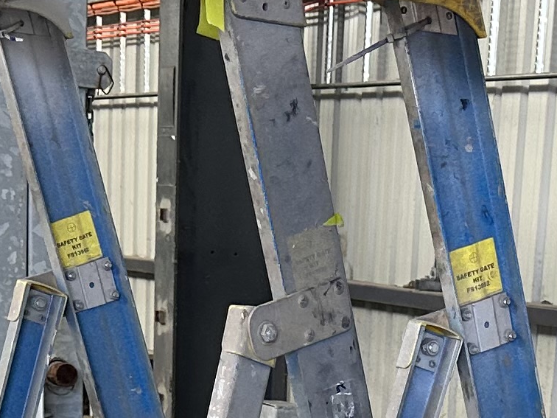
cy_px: 885
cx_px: 481
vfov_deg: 10.5
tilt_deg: -18.2
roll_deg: -2.7
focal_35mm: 128
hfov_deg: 15.3
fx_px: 2060
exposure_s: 1/121
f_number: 1.78
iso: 100
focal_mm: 6.86
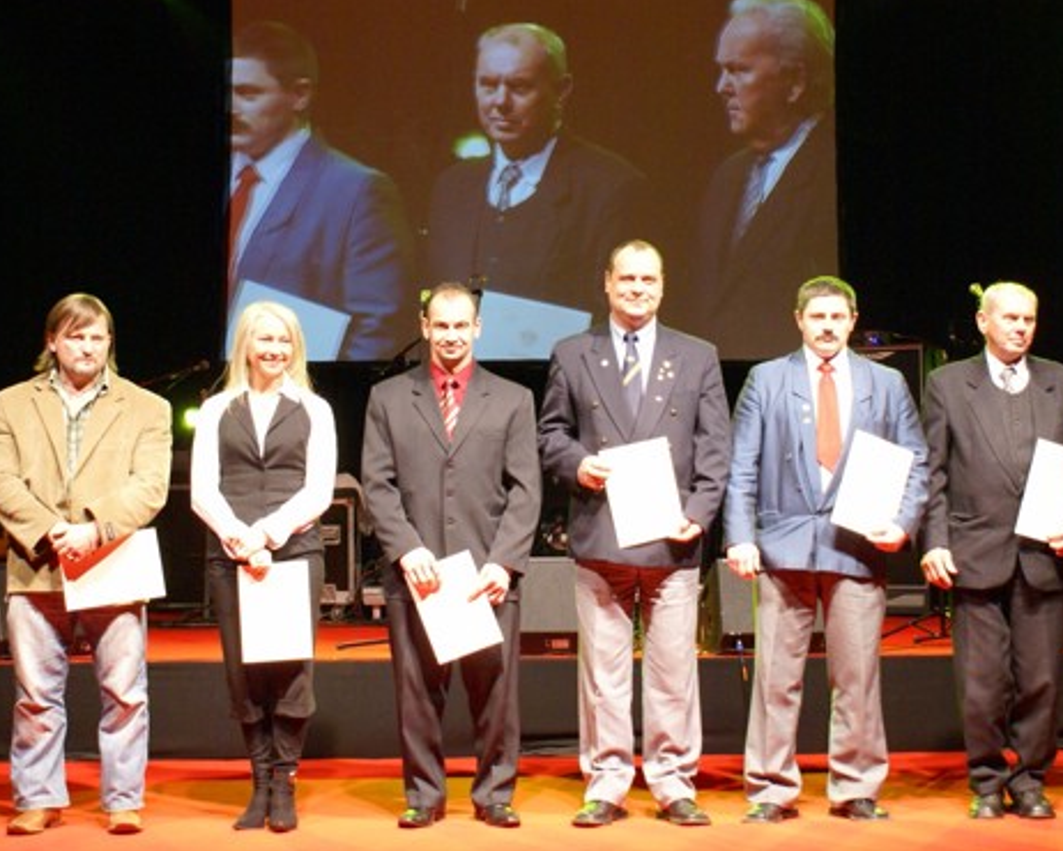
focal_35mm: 64
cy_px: 373
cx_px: 536
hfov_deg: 29.6
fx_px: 2014
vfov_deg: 23.8
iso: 500
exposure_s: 1/30
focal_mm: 30
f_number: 5
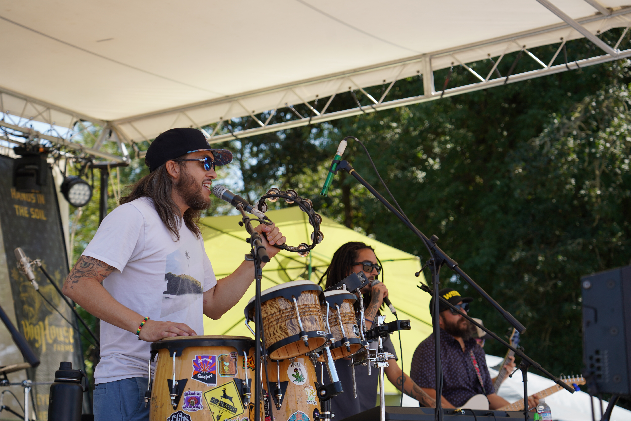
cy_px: 210
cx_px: 316
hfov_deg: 23.1
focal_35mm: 88
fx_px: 1542
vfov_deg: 15.5
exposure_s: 1/250
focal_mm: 88
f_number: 5
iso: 100
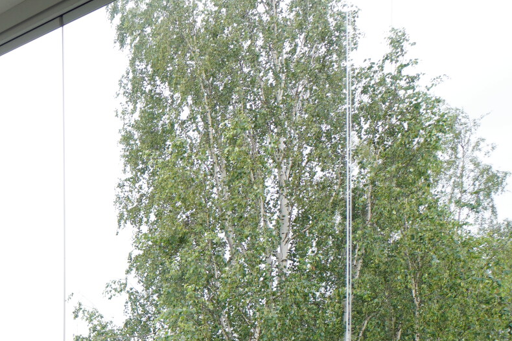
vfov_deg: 28.7
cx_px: -114
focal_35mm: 41
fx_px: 583
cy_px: 401
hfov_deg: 36.0
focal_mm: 10
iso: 100
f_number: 5.6
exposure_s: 1/50
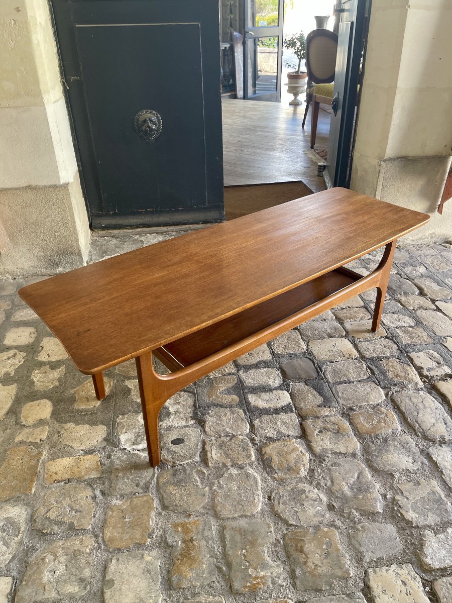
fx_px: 435
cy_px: 302
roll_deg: +0.6
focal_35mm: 25
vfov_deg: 69.4
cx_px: 226
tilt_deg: -31.0
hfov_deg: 54.9
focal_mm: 5.1
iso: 125
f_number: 1.6
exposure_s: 1/121
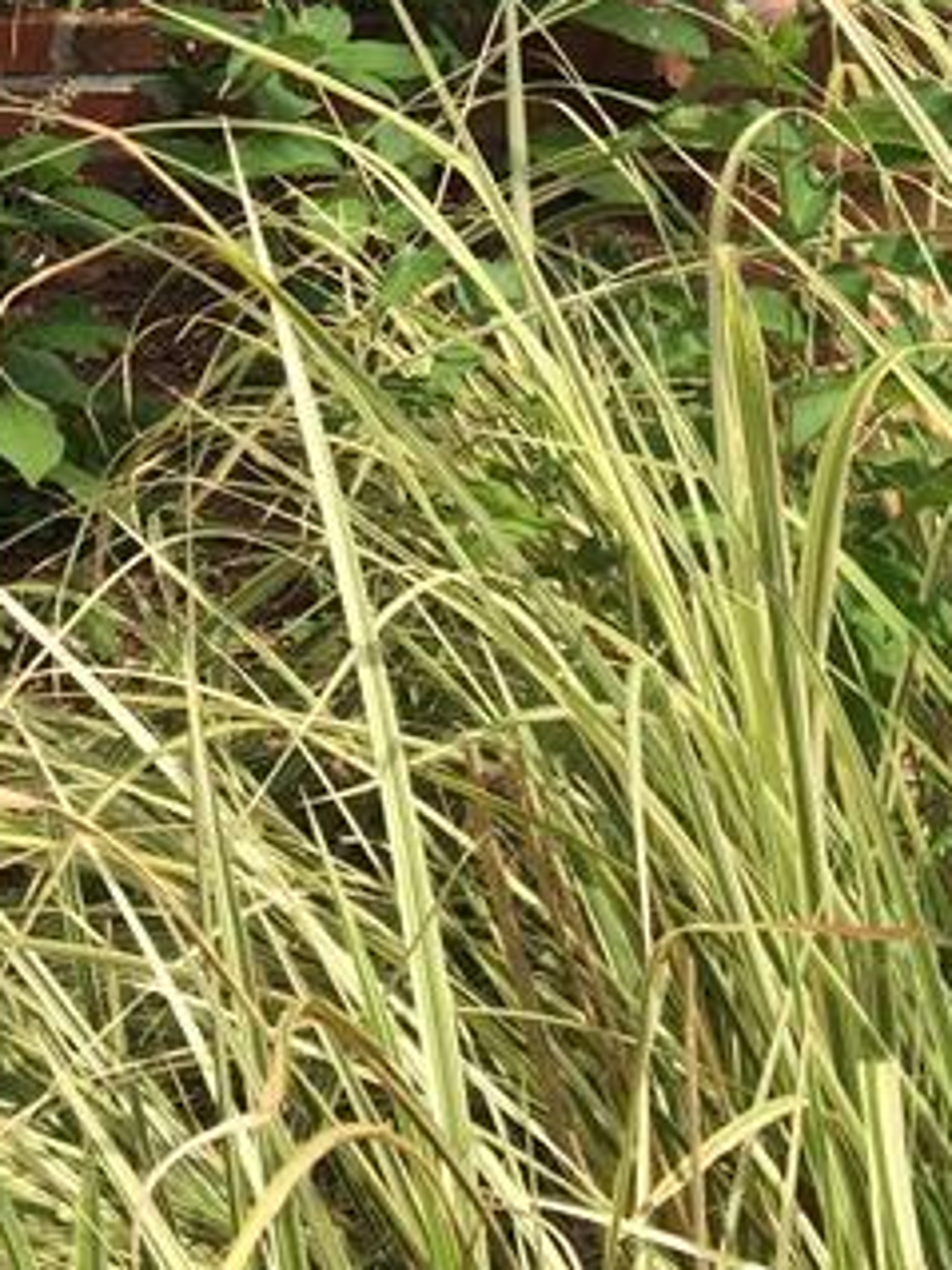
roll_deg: +1.1
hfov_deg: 15.7
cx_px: 139
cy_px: -629
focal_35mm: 93
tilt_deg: +7.3
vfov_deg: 18.7
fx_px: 3412
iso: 32
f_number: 2.2
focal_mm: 4.15
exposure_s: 1/1520
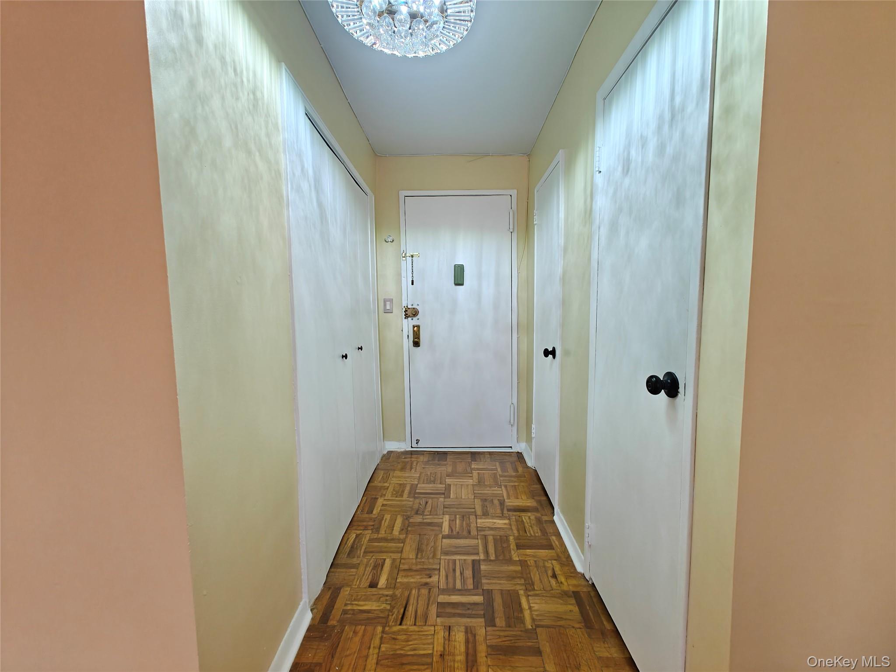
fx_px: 362
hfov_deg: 102.1
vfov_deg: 85.7
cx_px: 448
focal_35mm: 14
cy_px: 336
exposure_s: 1/40
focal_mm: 2.62
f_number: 2.2
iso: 250
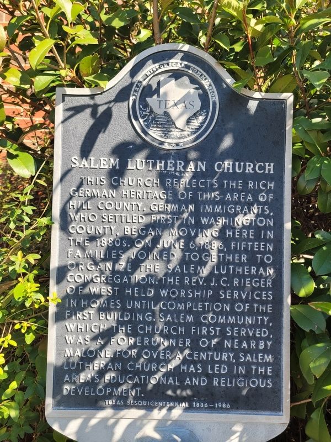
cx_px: 166
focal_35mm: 26
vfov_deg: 67.3
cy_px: 221
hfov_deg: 53.1
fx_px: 331
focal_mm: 5.4
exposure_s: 1/523
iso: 40
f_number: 1.8
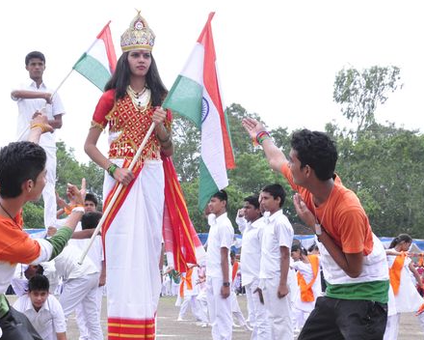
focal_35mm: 96
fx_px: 1205
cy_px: 170
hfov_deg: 19.9
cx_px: 161
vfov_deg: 16.0
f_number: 16
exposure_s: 1/200
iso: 800
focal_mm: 50
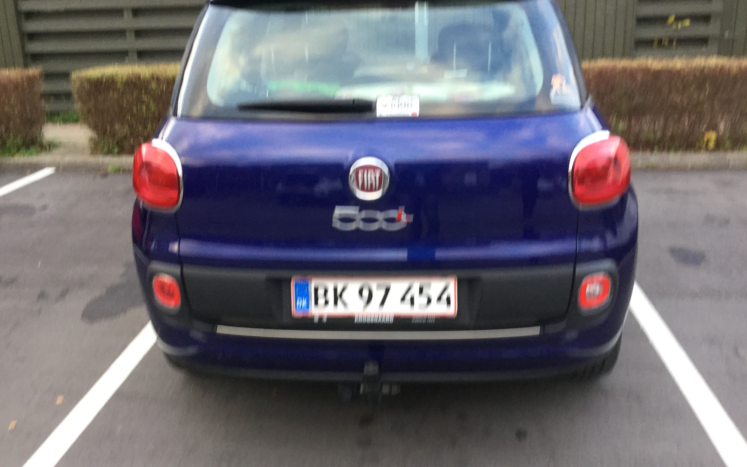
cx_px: 373
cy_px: 228
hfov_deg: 58.1
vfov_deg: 38.3
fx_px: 672
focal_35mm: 33
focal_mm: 3.3
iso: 40
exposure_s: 1/33
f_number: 2.4
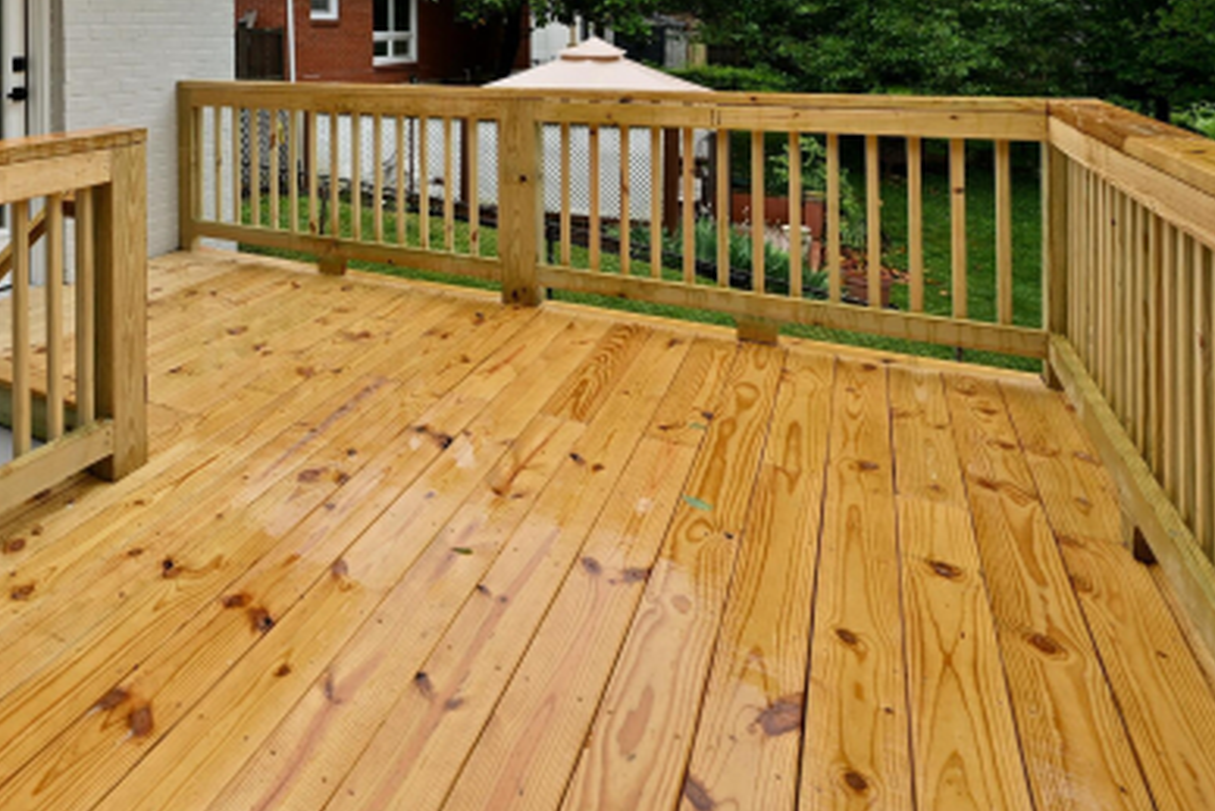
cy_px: 34
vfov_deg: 42.6
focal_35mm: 27
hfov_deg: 60.0
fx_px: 912
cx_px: 186
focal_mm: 14
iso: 200
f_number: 6.3
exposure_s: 1/160
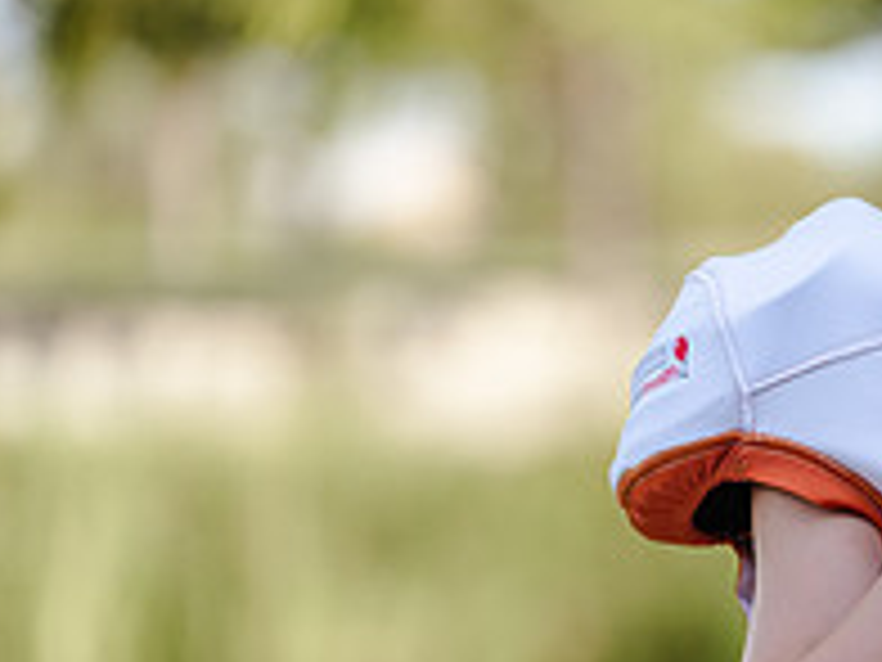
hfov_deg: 5.3
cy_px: 428
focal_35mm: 369
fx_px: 9402
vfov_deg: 4.0
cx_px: 1201
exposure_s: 1/320
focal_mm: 129
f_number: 3.2
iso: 125
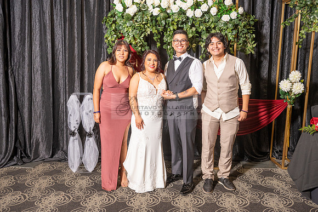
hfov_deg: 54.4
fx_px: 309
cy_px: 106
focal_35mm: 35
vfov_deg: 37.9
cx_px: 159
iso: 800
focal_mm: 35
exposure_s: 1/200
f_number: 4
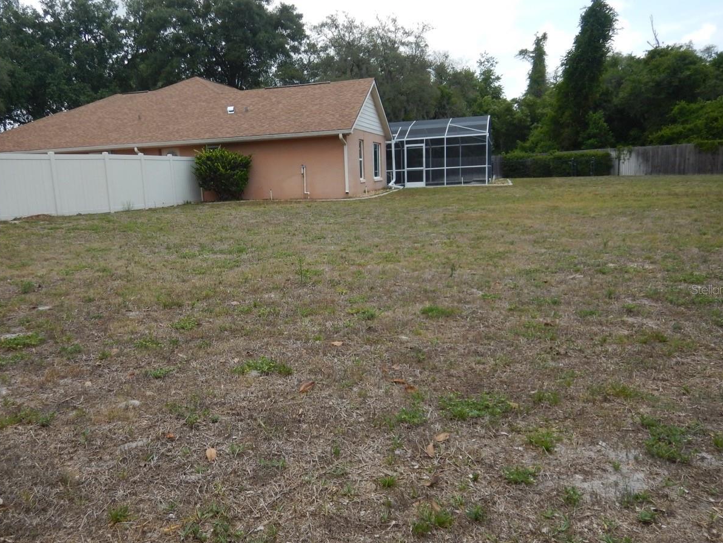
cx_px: 312
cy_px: 289
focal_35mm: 29
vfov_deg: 48.2
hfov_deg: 61.4
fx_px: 606
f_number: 2.8
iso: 125
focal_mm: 4.3
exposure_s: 1/1250
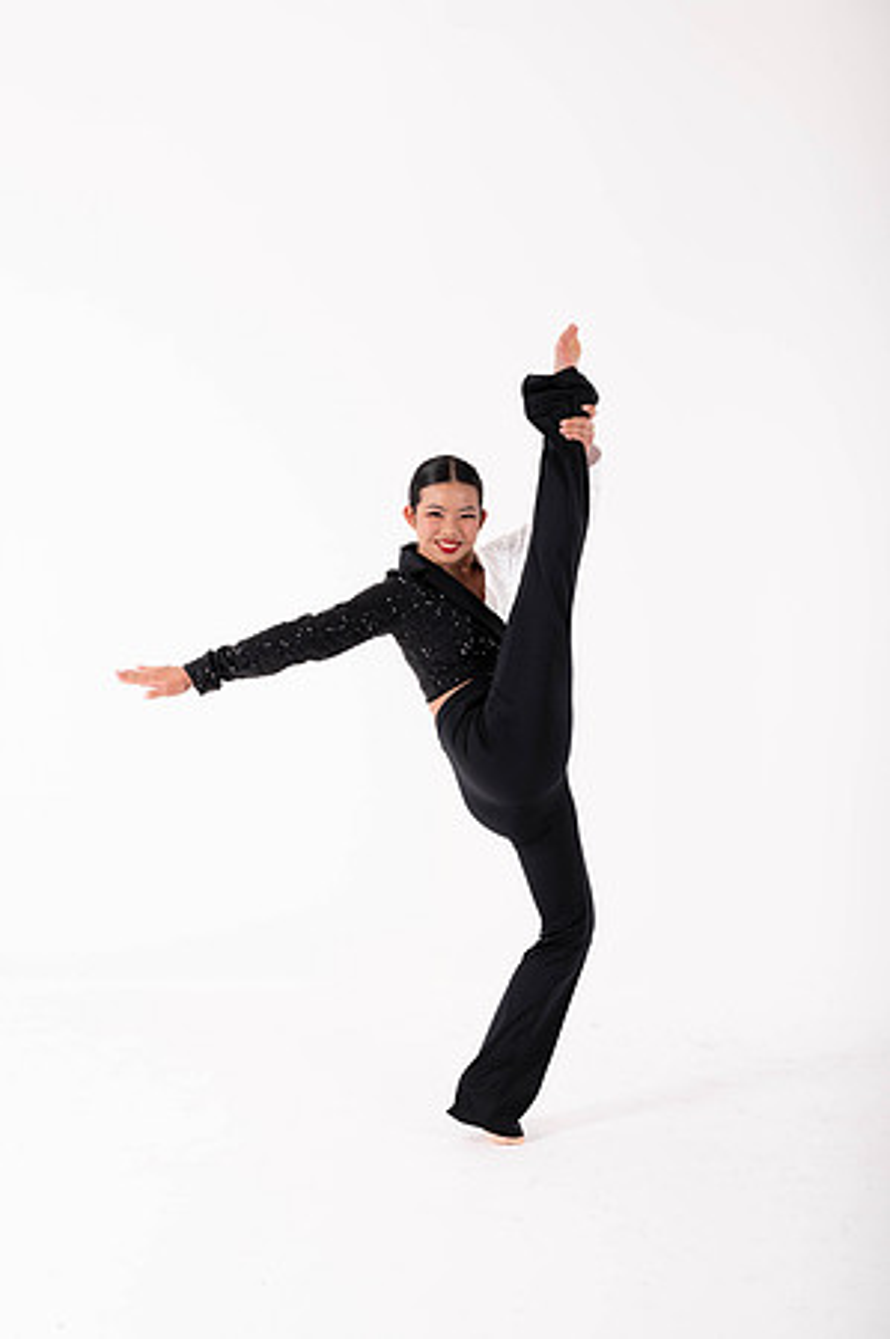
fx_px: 1895
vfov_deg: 38.9
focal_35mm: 51
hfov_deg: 26.4
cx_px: 445
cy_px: 670
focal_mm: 51
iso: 200
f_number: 8
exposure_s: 1/200
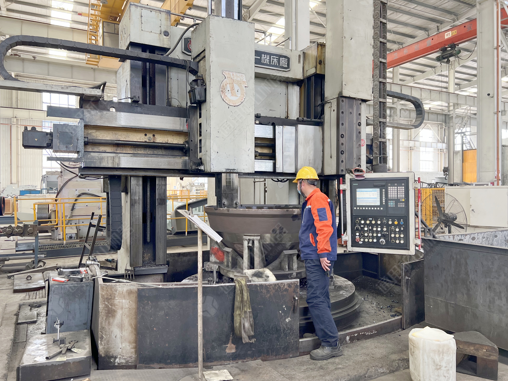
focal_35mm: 27
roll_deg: +0.4
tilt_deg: +1.1
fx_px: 396
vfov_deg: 51.3
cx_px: 248
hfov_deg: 65.3
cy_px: 187
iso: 125
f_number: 1.5
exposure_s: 1/117
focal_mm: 5.7
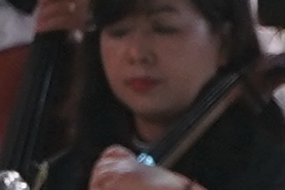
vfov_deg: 1.4
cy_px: 251
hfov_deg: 2.2
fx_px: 7525
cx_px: 595
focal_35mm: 951
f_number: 4
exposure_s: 1/100
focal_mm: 105
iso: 500
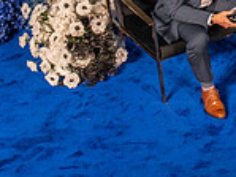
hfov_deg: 8.6
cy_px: -11
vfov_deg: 6.8
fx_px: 1494
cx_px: 448
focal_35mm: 219
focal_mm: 48
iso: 4000
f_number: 4.5
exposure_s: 1/200
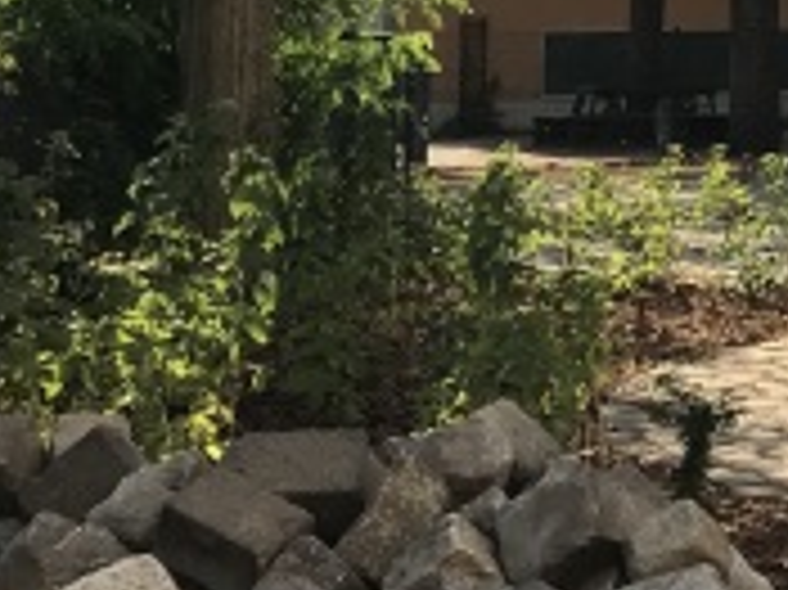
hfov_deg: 14.0
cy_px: -396
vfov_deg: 11.0
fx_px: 2912
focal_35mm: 128
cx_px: 1333
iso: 20
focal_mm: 3.99
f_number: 1.8
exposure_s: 1/1041
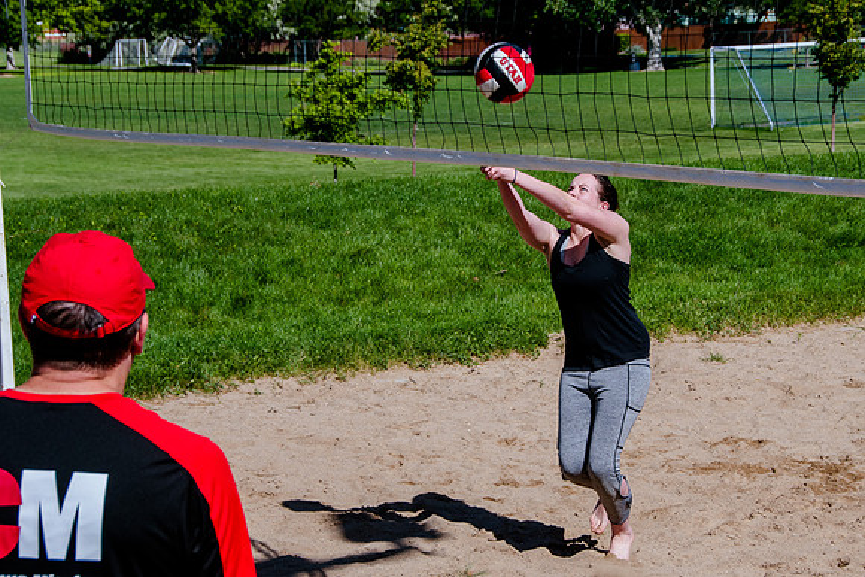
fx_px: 2678
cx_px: 517
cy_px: 320
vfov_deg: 12.3
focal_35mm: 111
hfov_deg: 18.3
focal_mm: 62
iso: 200
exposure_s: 1/800
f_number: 9
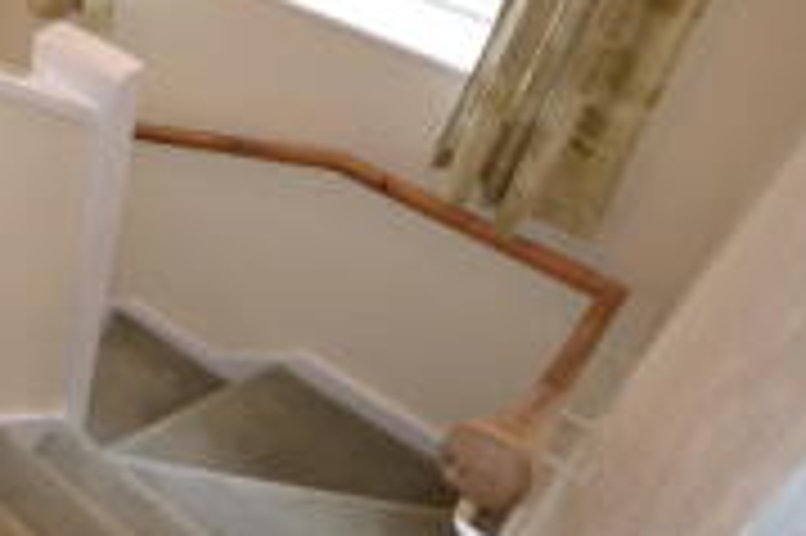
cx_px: -90
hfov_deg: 39.3
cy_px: 119
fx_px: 895
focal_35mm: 40
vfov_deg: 32.6
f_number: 4
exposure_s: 1/60
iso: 400
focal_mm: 10
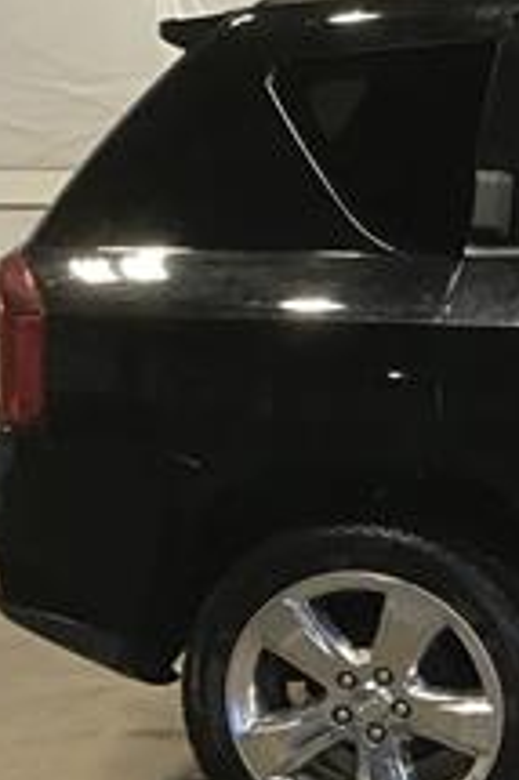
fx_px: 2079
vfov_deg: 21.1
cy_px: 566
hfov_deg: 12.2
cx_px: 1114
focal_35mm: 96
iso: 80
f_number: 2.4
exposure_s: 1/30
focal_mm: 3.3
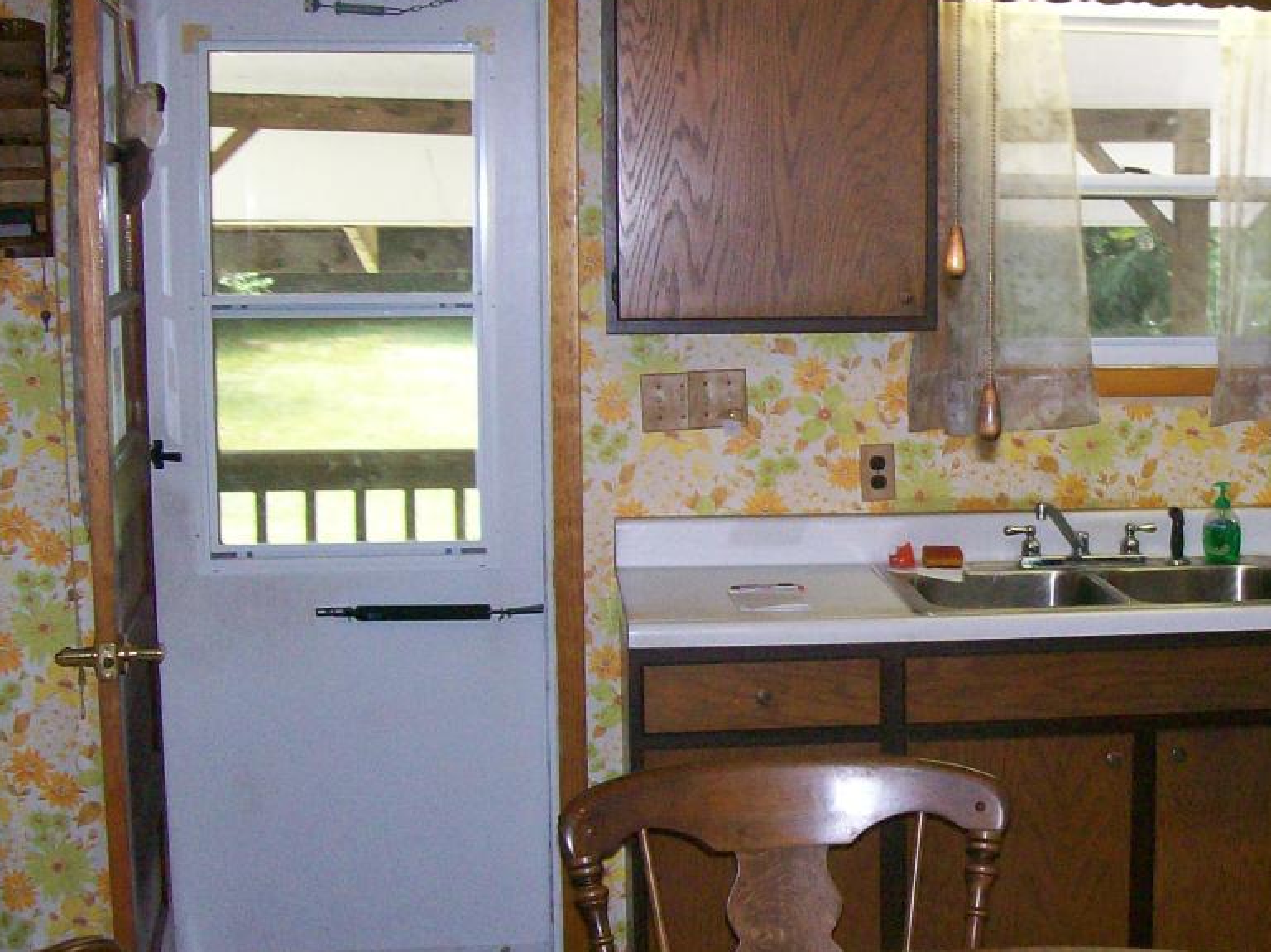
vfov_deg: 24.4
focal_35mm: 60
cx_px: 966
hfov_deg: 31.6
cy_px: 505
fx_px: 2202
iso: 160
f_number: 2.7
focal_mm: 6
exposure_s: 1/64
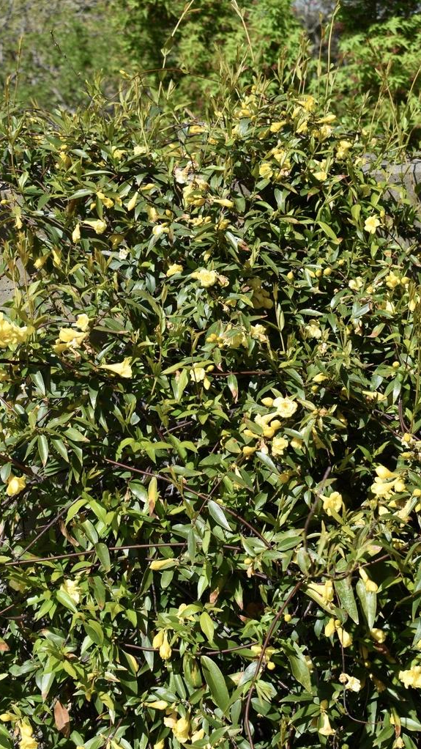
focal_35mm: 63
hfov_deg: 19.1
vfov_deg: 33.3
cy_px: 374
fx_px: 1250
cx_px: 230
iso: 100
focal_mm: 40
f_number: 8
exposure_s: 1/250
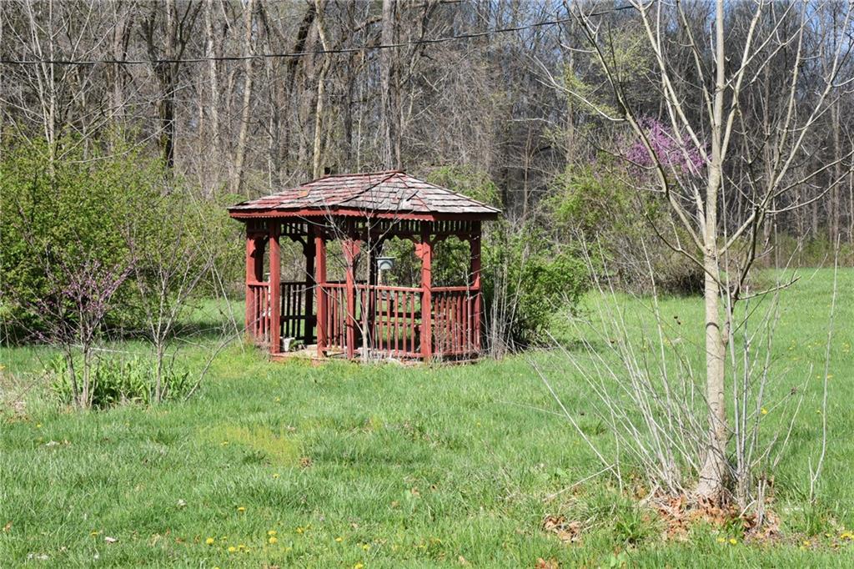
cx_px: 427
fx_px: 1304
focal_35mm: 55
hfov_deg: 36.3
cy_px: 284
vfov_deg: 24.6
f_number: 13
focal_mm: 55
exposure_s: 1/640
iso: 1000
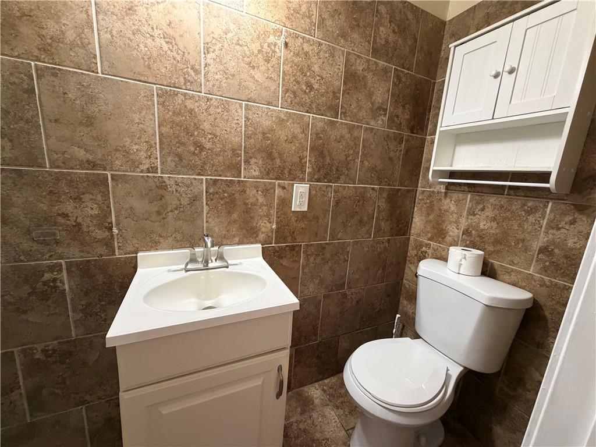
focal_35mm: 14
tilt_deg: -11.6
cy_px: 224
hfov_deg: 102.1
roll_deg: -3.8
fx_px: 241
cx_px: 298
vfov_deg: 85.7
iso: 400
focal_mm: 2.22
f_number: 2.2
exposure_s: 1/60
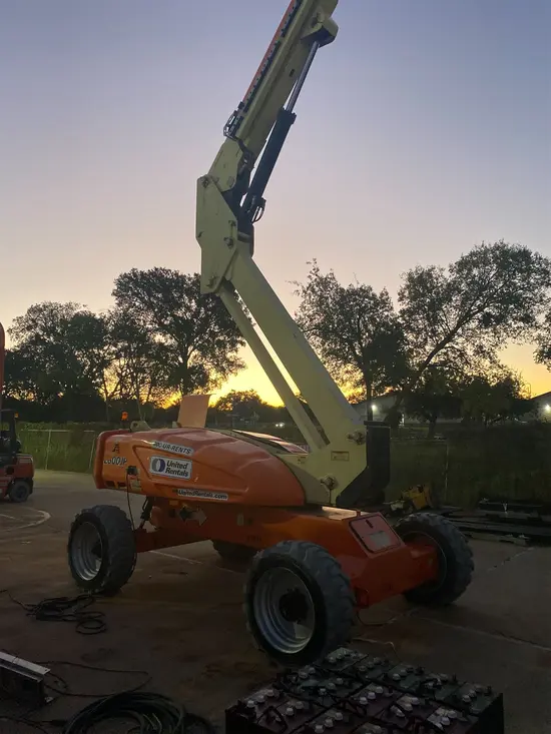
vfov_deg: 67.3
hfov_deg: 53.1
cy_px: 367
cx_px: 276
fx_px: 552
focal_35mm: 26
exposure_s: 1/60
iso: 320
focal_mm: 4.25
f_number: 1.8
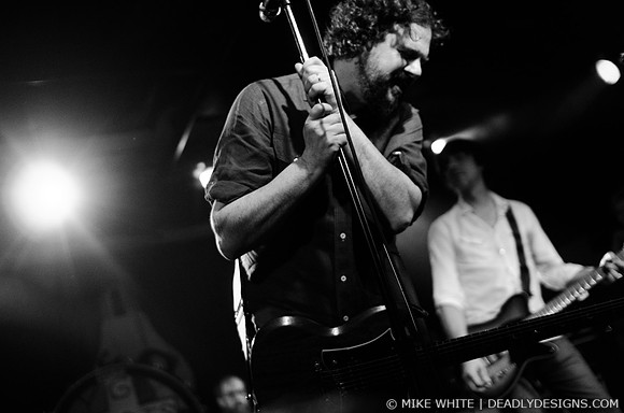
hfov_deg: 43.7
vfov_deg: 29.7
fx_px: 778
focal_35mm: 45
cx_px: 312
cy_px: 206
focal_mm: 30
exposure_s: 1/200
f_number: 1.8
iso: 1600
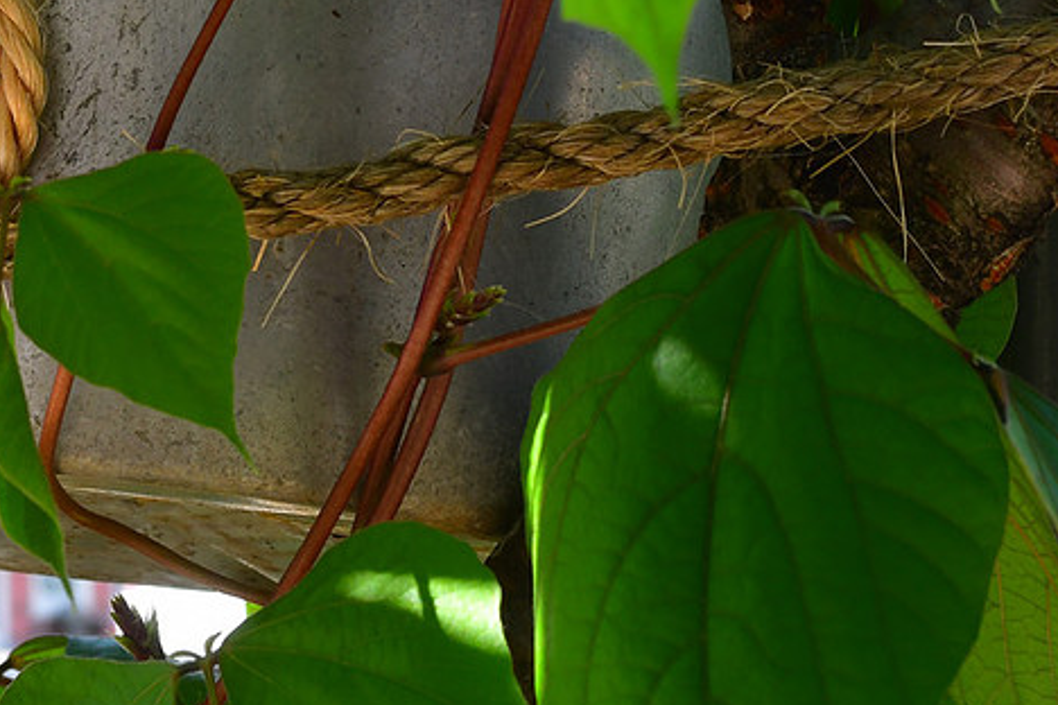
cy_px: -61
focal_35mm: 134
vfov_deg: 10.1
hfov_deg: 15.3
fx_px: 3938
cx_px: 328
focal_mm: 38
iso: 320
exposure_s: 1/60
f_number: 11
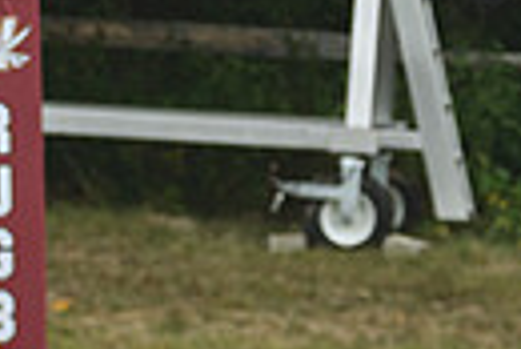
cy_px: 333
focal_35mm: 1867
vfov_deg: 0.7
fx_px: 27050
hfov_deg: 1.1
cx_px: 108
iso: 360
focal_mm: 280
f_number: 5.6
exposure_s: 1/1000
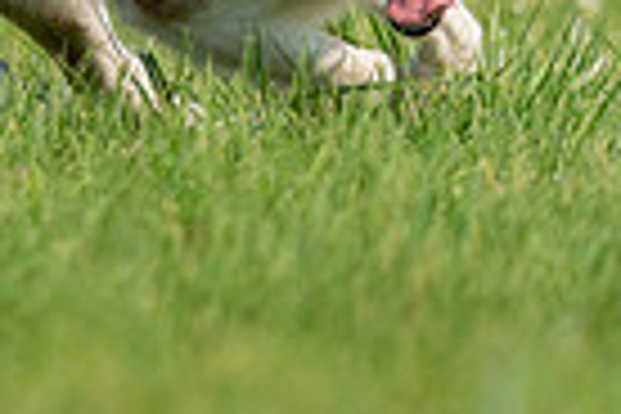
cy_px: -268
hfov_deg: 0.8
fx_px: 43398
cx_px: 130
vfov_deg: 0.5
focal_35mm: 2516
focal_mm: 600
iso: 1000
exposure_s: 1/4000
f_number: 6.3
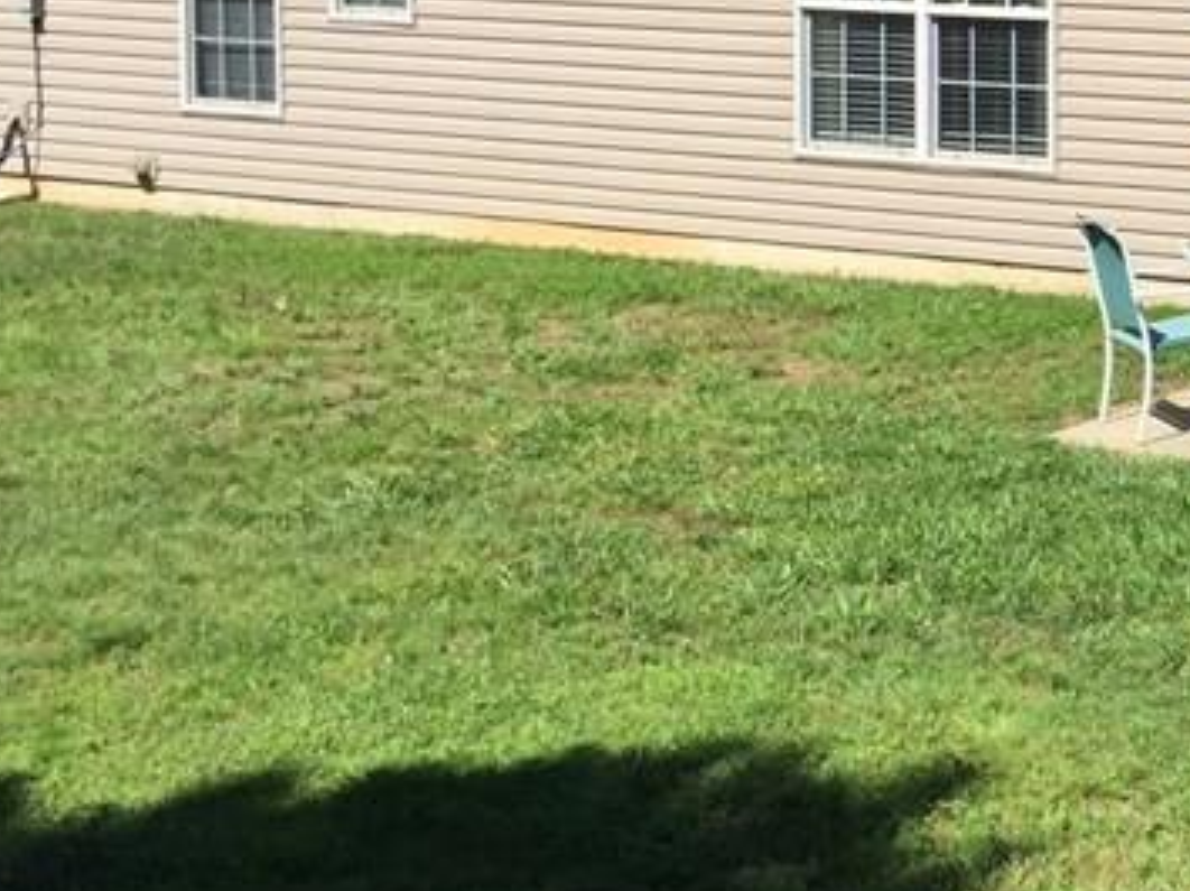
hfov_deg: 21.1
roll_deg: -0.6
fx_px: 2886
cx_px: 1560
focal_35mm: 84
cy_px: 77
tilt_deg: -4.6
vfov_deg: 17.3
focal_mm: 4.15
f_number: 2.2
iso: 32
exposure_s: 1/2083
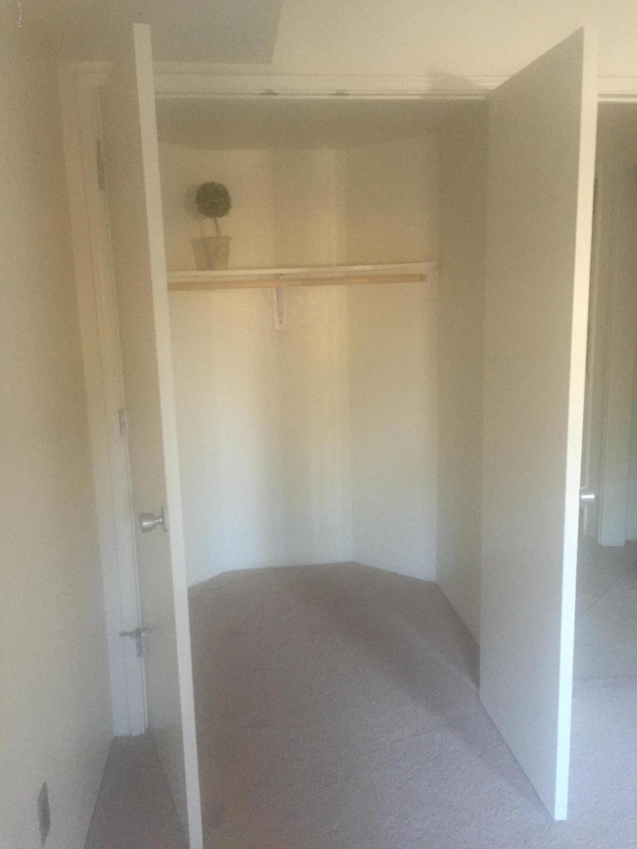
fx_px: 712
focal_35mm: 29
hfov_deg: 48.2
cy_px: 424
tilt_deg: -10.9
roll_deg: +0.4
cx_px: 318
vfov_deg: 61.7
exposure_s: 1/30
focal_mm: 4.15
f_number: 2.2
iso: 250
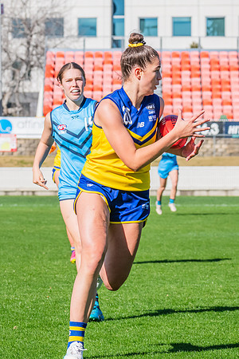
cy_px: 145
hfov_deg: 4.5
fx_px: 3031
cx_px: 112
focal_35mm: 304
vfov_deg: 6.8
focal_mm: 170
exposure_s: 1/1250
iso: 800
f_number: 13
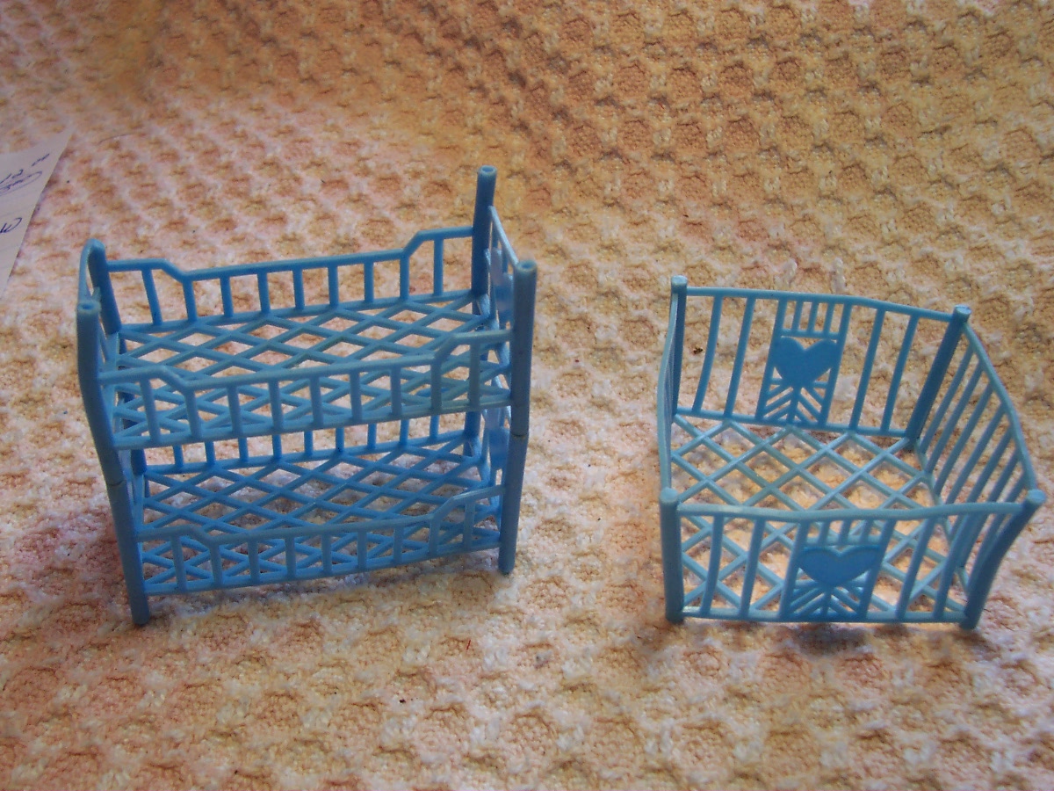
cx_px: 527
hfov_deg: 50.1
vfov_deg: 38.7
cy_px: 396
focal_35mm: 37
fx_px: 1127
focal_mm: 5.6
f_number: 2.8
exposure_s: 1/90
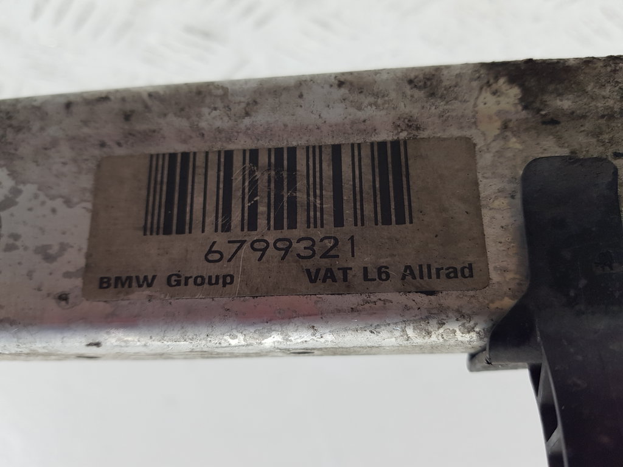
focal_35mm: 26
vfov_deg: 53.1
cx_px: 312
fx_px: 468
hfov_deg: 67.3
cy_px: 234
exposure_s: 1/100
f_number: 1.7
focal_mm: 4.2
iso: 80
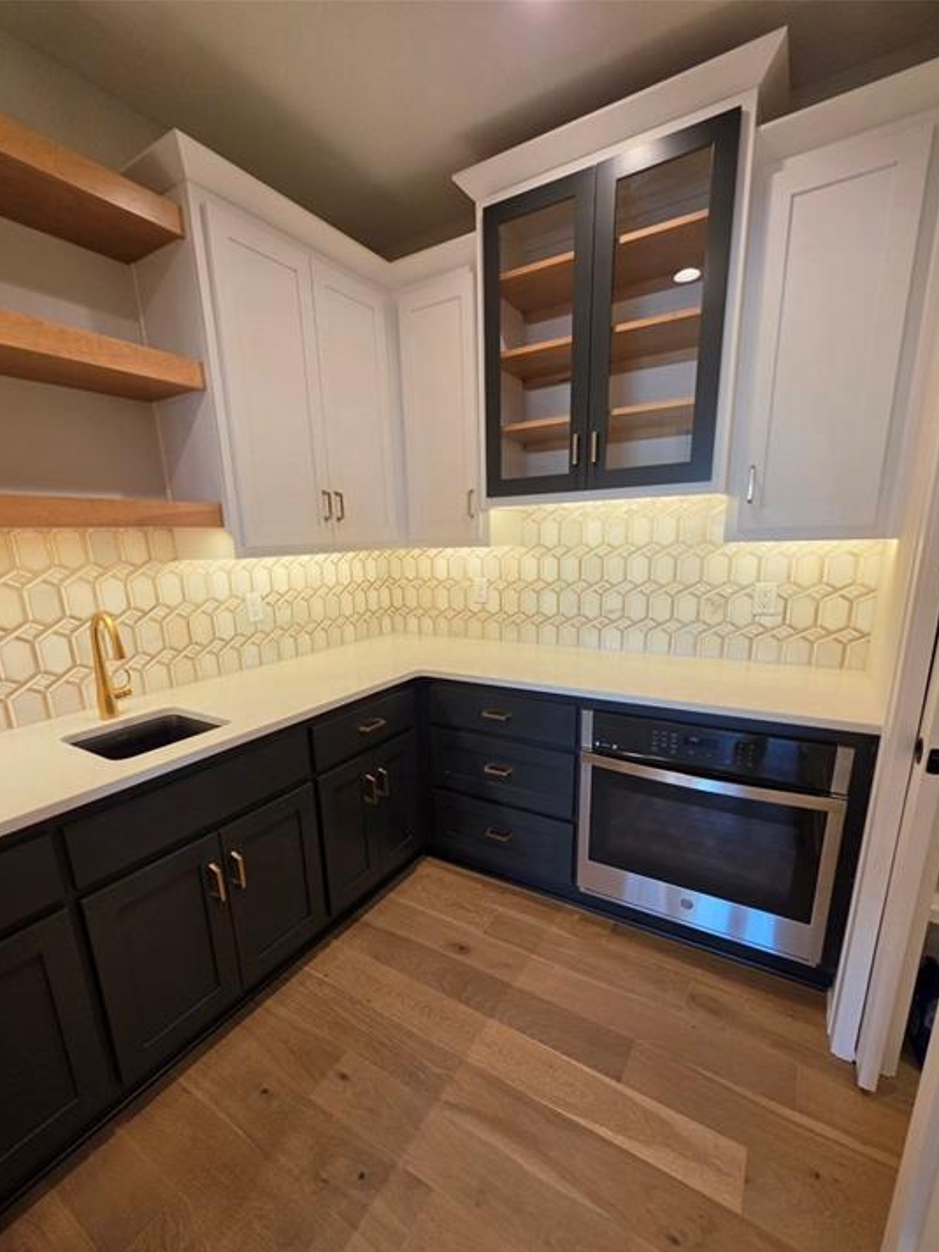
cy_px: 673
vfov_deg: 101.9
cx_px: 442
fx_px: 506
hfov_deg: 85.6
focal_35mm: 14
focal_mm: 2.2
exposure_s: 1/120
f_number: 1.9
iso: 100
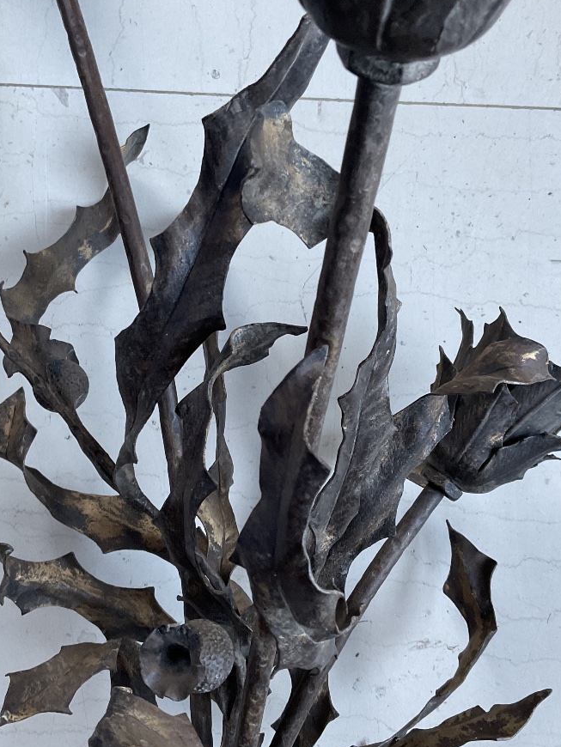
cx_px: 286
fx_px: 864
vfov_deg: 46.8
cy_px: 394
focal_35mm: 40
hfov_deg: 36.0
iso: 100
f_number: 1.8
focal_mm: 3
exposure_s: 1/60
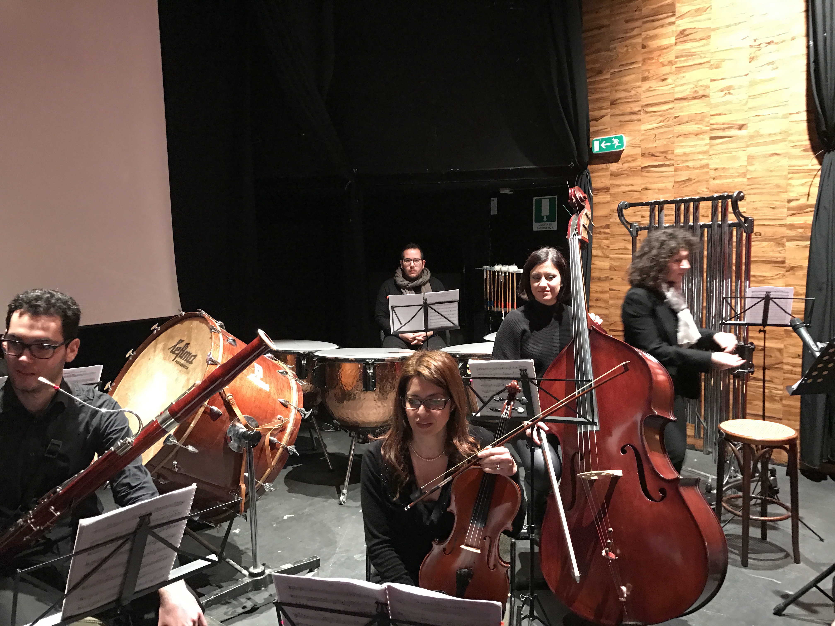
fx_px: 675
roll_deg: +1.1
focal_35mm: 28
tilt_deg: -6.6
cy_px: 313
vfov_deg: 49.7
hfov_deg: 63.4
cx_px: 418
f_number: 1.8
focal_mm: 3.99
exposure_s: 1/6
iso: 80
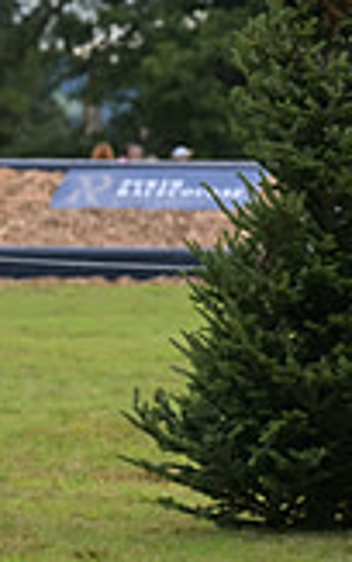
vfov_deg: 5.0
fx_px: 6410
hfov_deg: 3.1
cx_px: 911
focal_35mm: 418
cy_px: -2
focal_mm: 115
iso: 560
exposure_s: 1/1250
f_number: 5.6
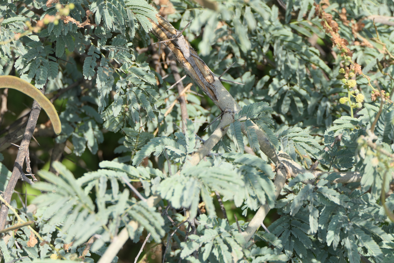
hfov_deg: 14.3
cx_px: 197
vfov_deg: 9.6
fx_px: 1565
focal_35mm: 143
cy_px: 132
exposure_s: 1/500
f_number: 4.2
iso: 125
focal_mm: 52.3
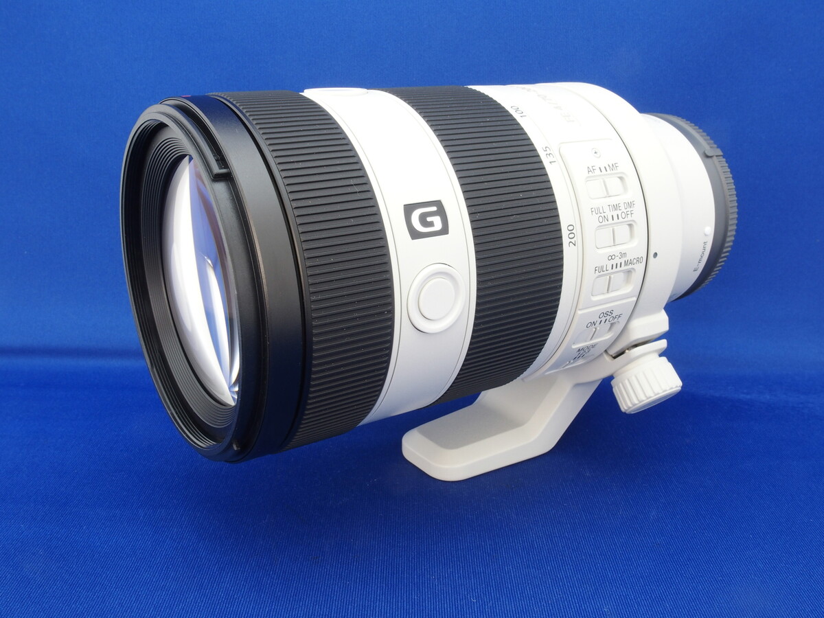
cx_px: 412
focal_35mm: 35
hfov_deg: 52.6
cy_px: 309
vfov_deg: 40.7
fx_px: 833
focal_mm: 7.4
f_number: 8
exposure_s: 1.3
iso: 100
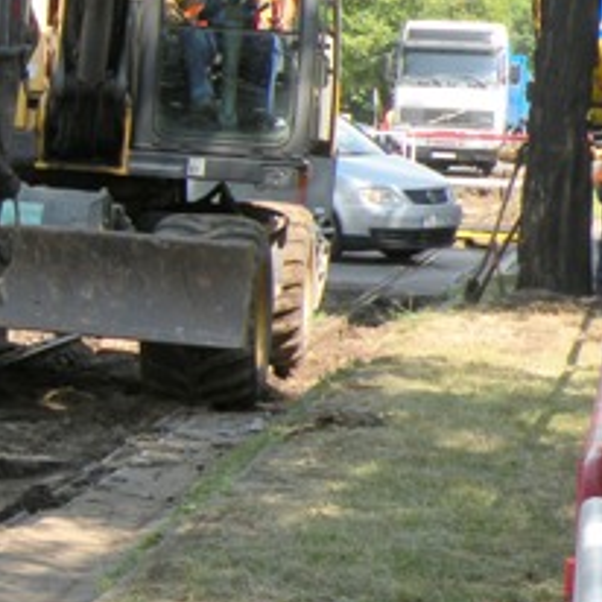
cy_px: 178
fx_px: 3030
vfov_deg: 11.3
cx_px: -190
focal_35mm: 154
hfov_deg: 11.1
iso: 64
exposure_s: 1/163
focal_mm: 9.8
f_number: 5
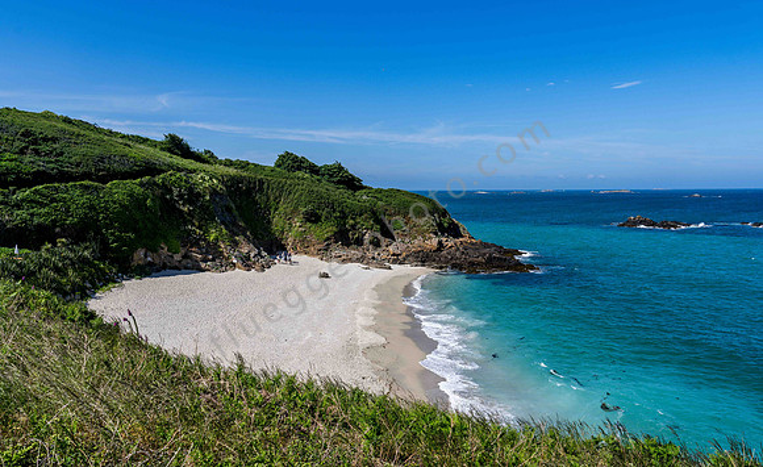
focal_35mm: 25
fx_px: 519
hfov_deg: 72.6
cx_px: 381
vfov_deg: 48.4
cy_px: 254
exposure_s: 1/320
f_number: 8
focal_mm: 24
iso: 100
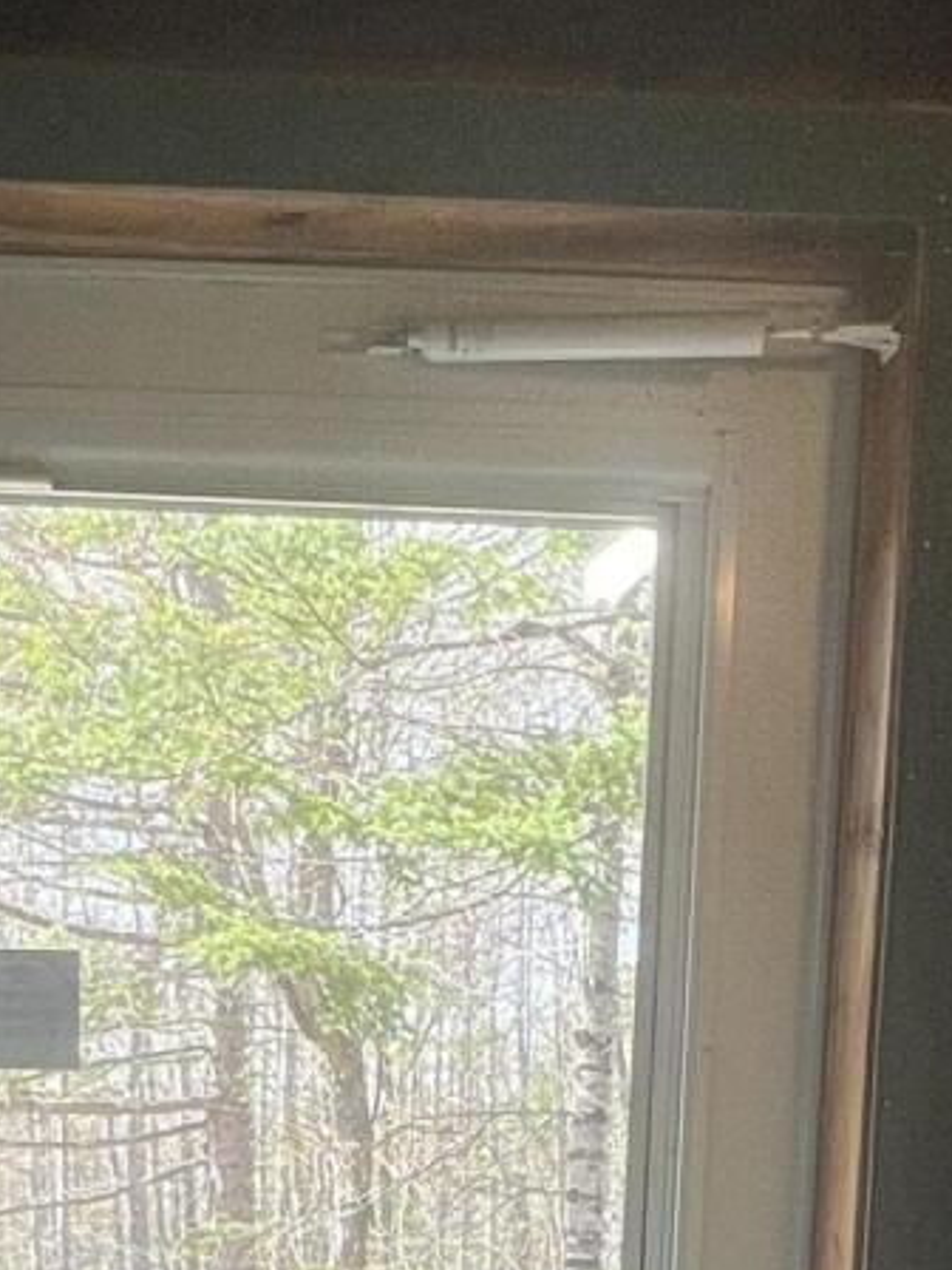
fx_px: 2127
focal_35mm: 58
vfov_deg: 27.7
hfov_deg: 25.0
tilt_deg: -10.2
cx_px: 244
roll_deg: -2.0
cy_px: 1641
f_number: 1.8
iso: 32
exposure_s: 1/107
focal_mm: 1.57
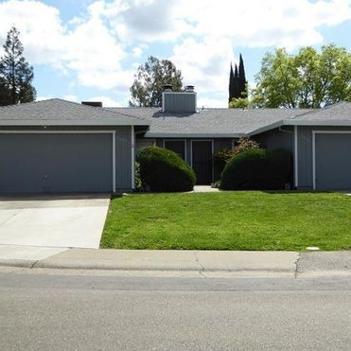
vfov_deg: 34.0
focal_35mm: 50
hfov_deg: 34.0
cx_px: 200
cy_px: 176
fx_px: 574
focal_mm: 7.2
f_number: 3.8
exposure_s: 1/1000
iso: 100
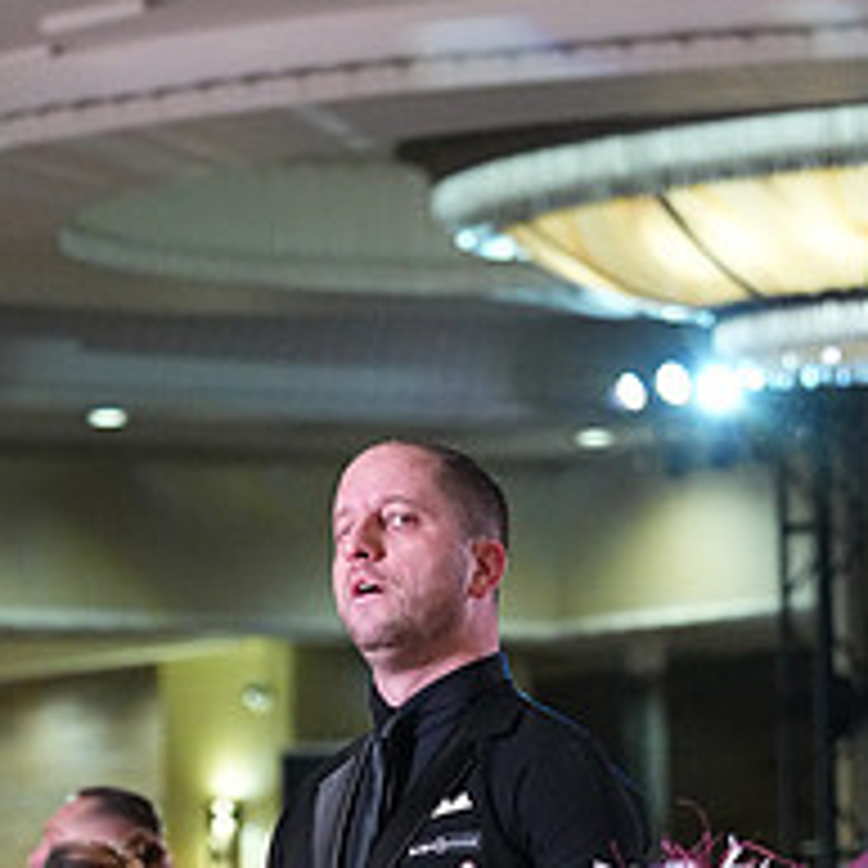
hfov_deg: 5.9
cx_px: 668
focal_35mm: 296
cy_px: 1273
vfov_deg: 5.9
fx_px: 8397
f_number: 4
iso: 6400
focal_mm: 116
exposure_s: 1/400
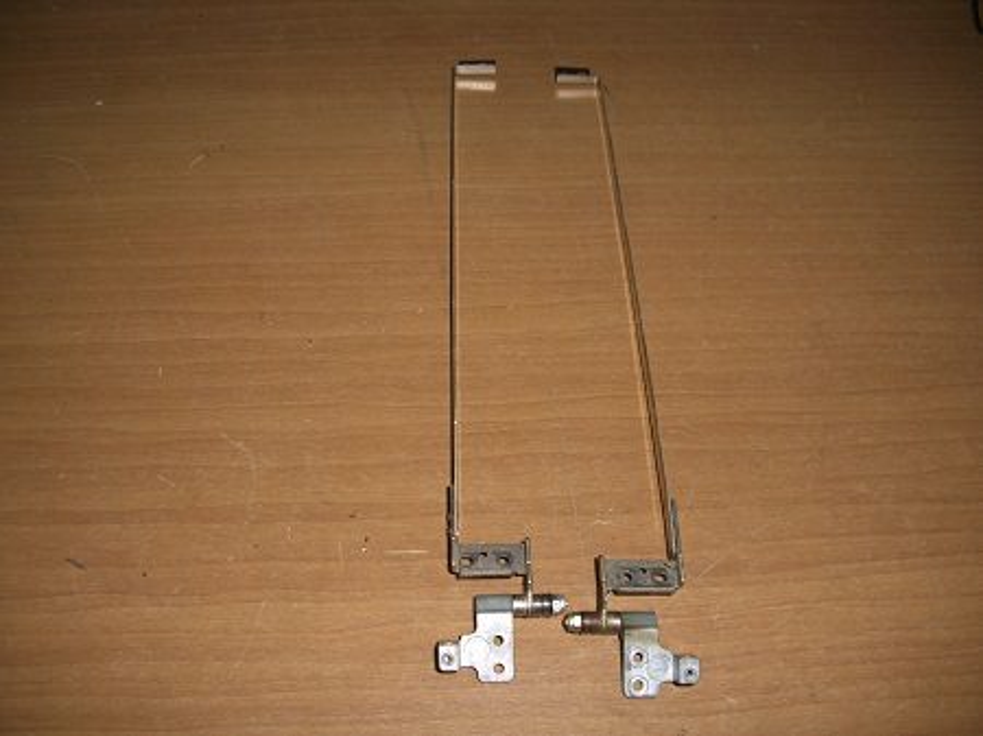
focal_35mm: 38
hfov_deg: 49.0
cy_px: 368
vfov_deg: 37.7
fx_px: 1079
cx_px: 492
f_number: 2.8
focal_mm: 7.9
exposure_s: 1/60
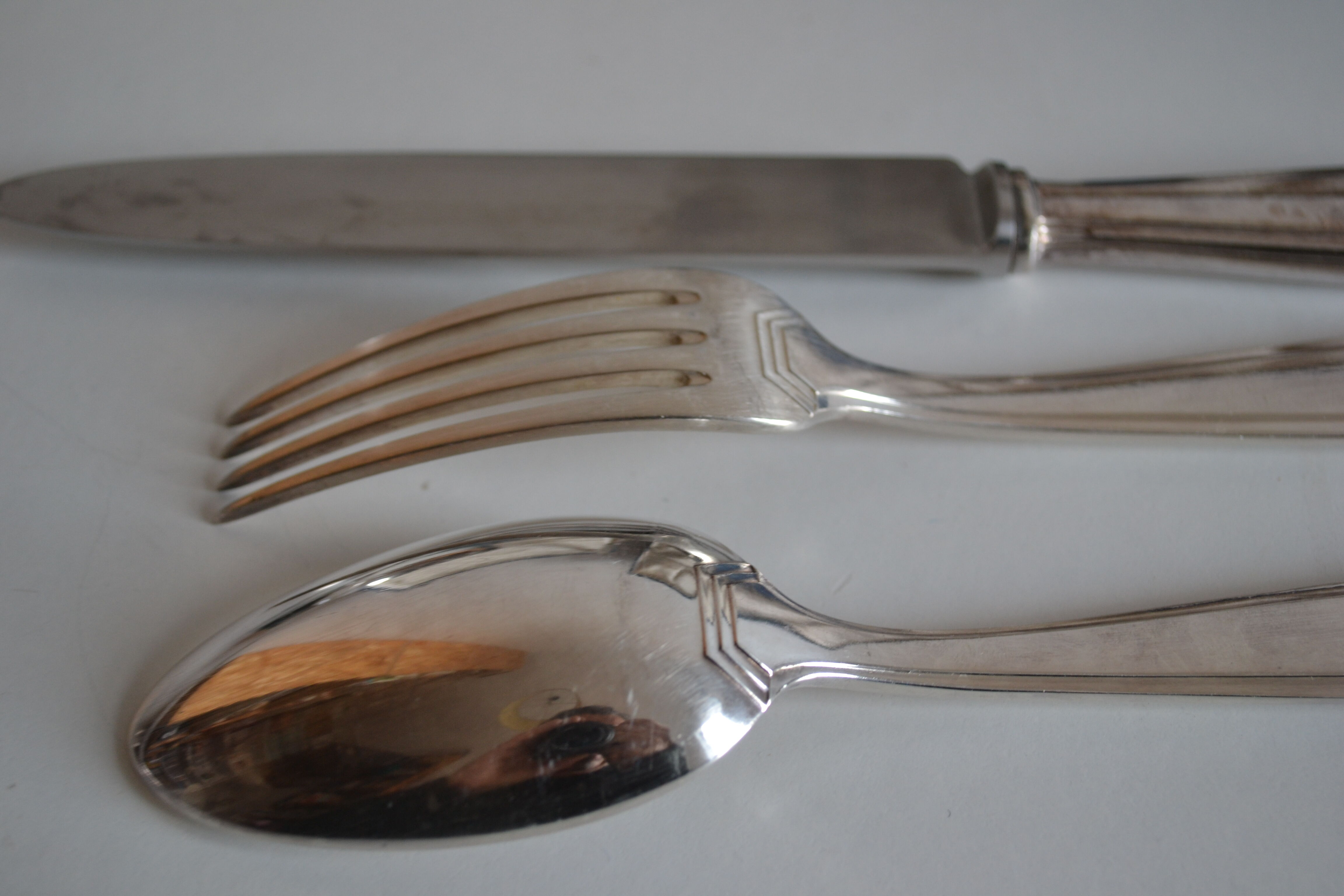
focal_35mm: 52
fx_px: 1960
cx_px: 672
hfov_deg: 37.9
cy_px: 448
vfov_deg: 25.8
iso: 400
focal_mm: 35
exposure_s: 1/20
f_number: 5
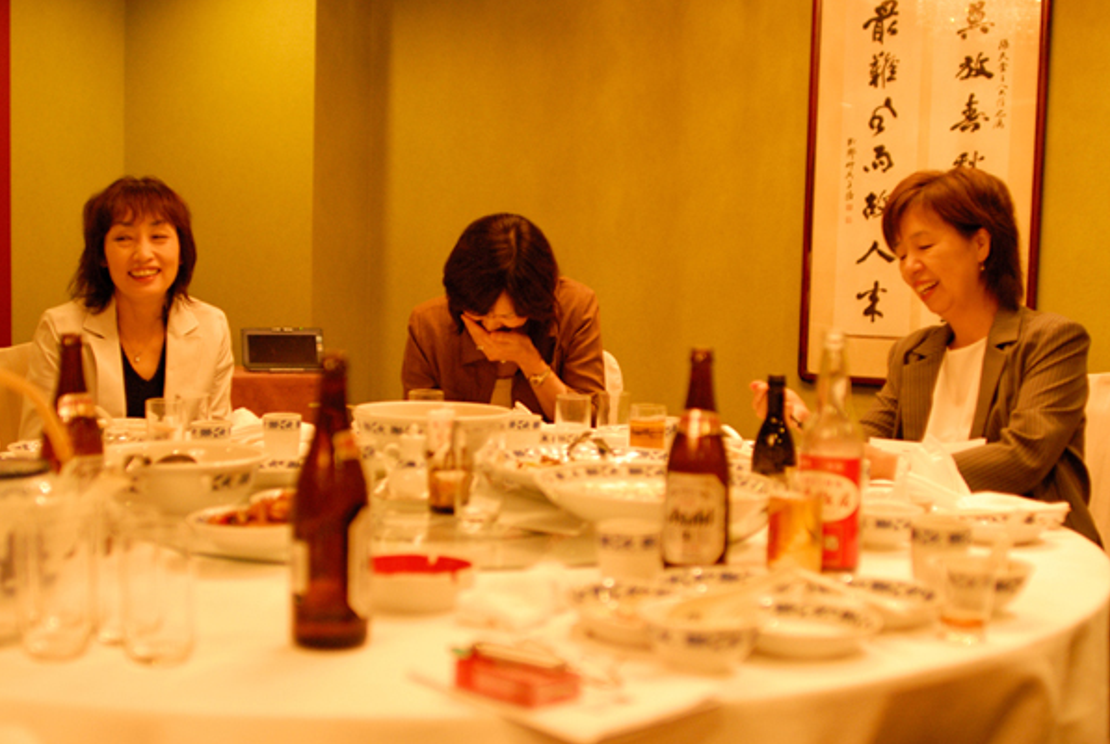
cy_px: 386
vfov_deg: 30.0
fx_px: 1390
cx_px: 554
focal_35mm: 45
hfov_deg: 43.5
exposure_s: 1/90
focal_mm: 28
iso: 800
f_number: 2
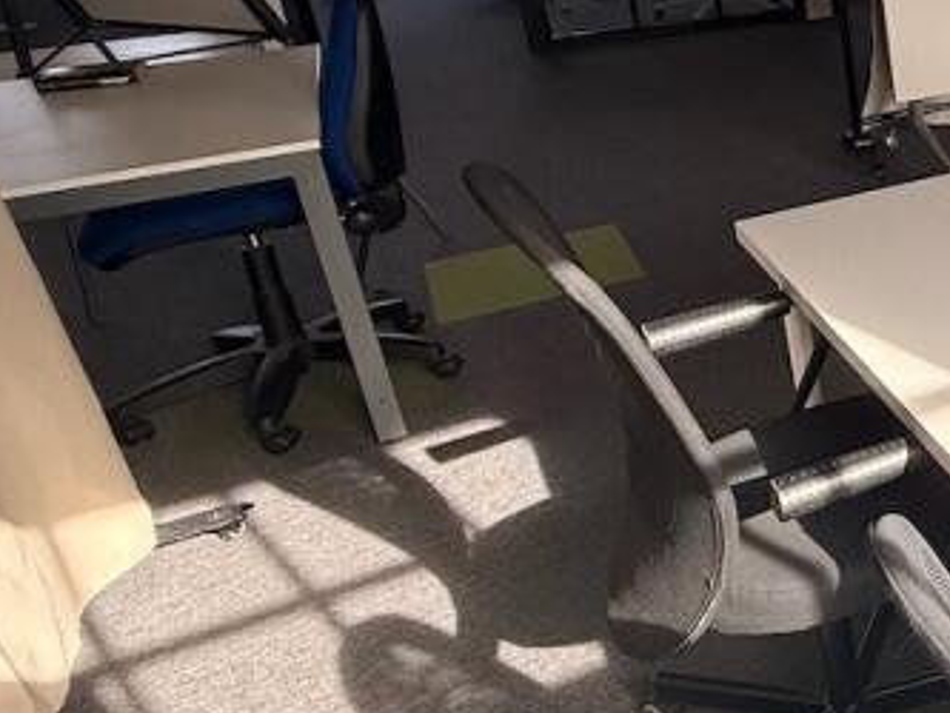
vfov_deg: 32.8
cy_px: 157
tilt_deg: -19.2
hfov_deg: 29.9
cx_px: 1361
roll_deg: -1.1
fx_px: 1181
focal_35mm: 43
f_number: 2.2
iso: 64
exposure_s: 1/273
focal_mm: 2.22
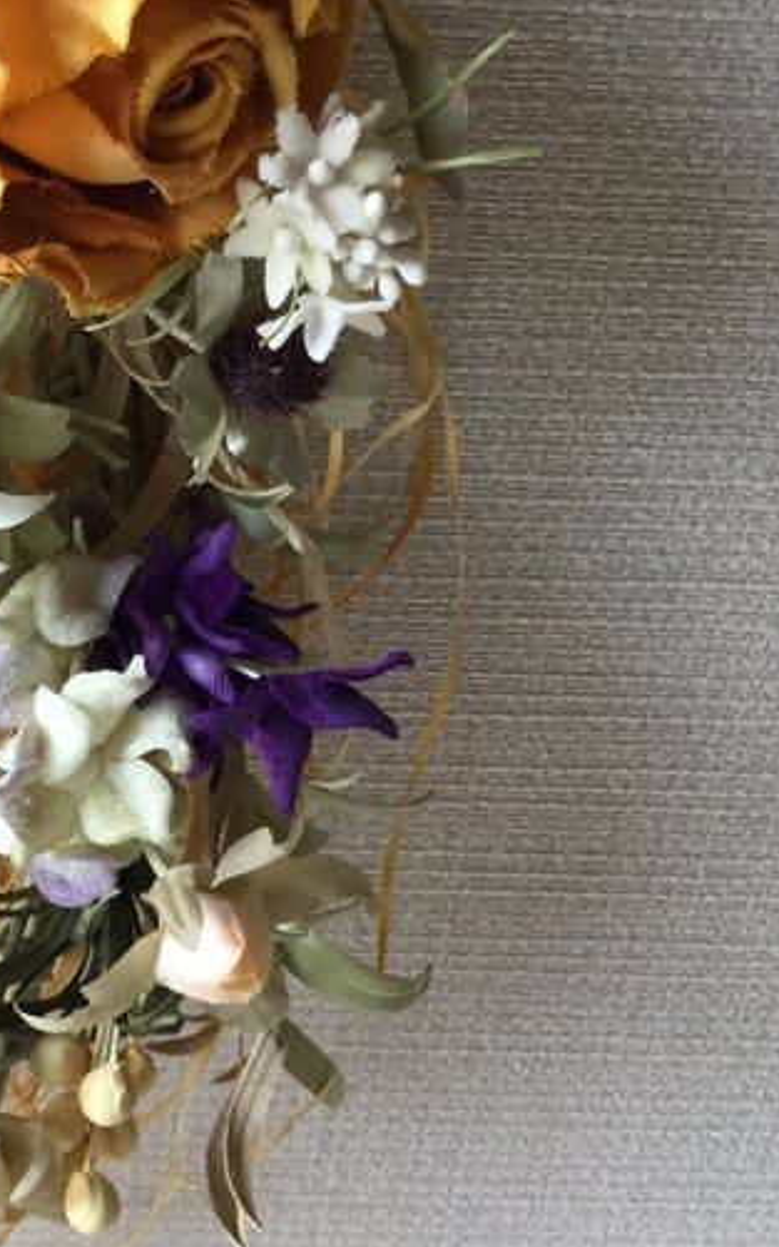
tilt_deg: -29.3
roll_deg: -2.1
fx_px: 1903
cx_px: -44
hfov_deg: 22.1
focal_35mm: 56
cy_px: 754
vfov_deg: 36.1
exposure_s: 1/30
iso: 25
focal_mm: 3.3
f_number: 2.4
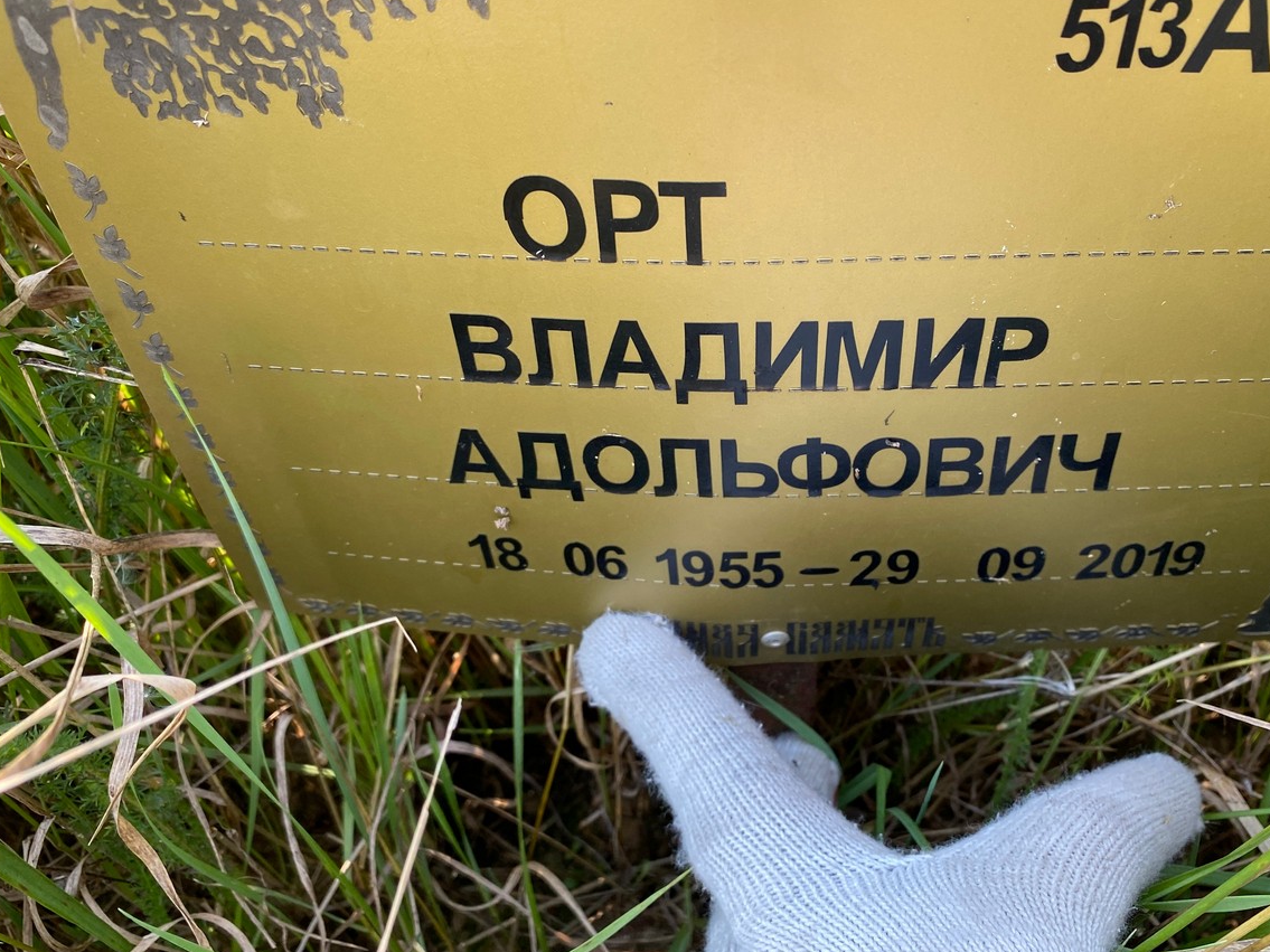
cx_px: 722
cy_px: 381
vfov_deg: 42.7
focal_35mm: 33
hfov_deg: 55.2
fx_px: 1211
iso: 64
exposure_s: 1/122
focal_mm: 4.25
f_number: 1.8
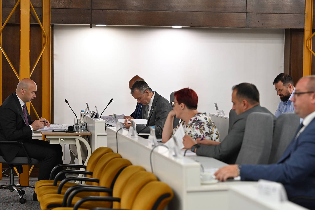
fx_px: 936
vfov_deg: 12.8
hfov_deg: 19.1
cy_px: 126
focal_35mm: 107
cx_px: 147
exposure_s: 1/125
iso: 900
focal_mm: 85
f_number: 2.8
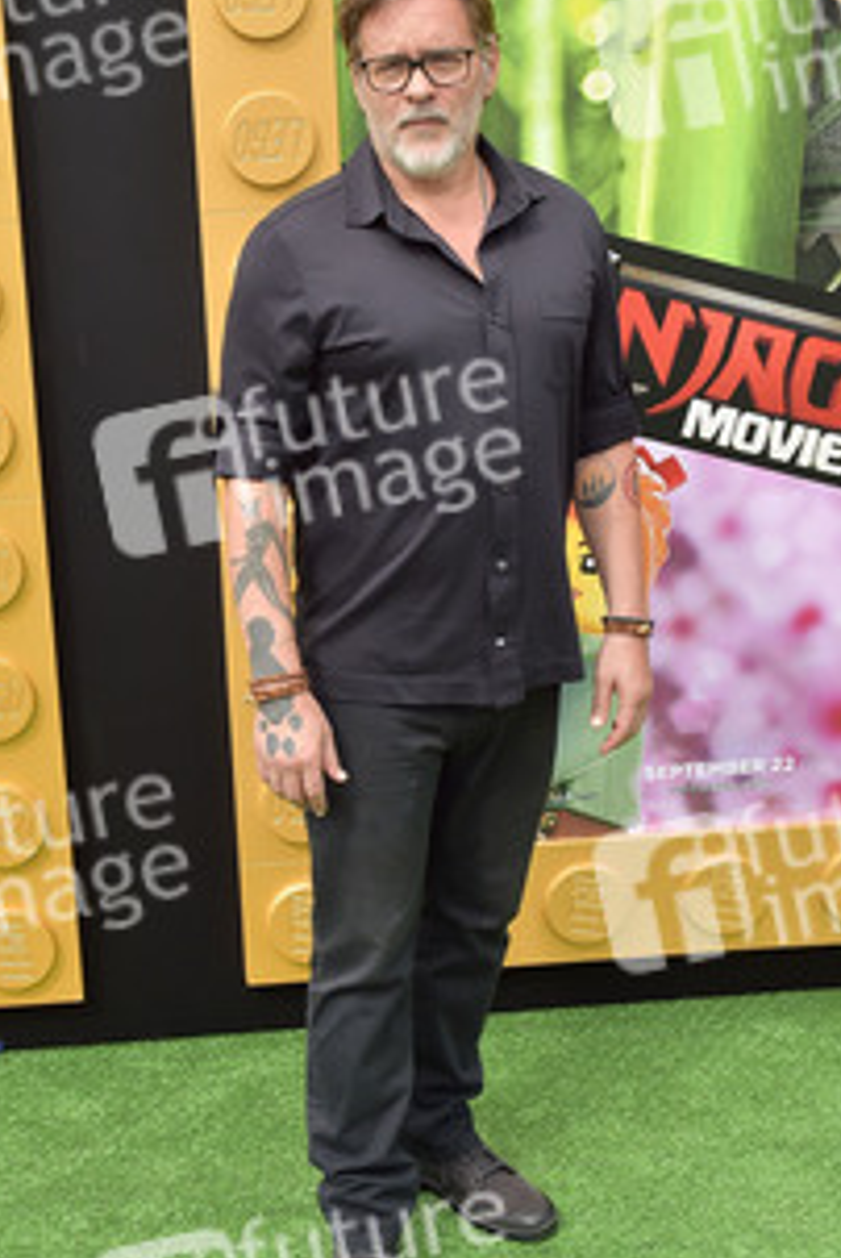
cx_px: 431
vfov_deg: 43.5
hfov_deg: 29.9
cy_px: 666
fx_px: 1573
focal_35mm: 45
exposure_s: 1/320
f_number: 6.3
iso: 400
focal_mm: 34
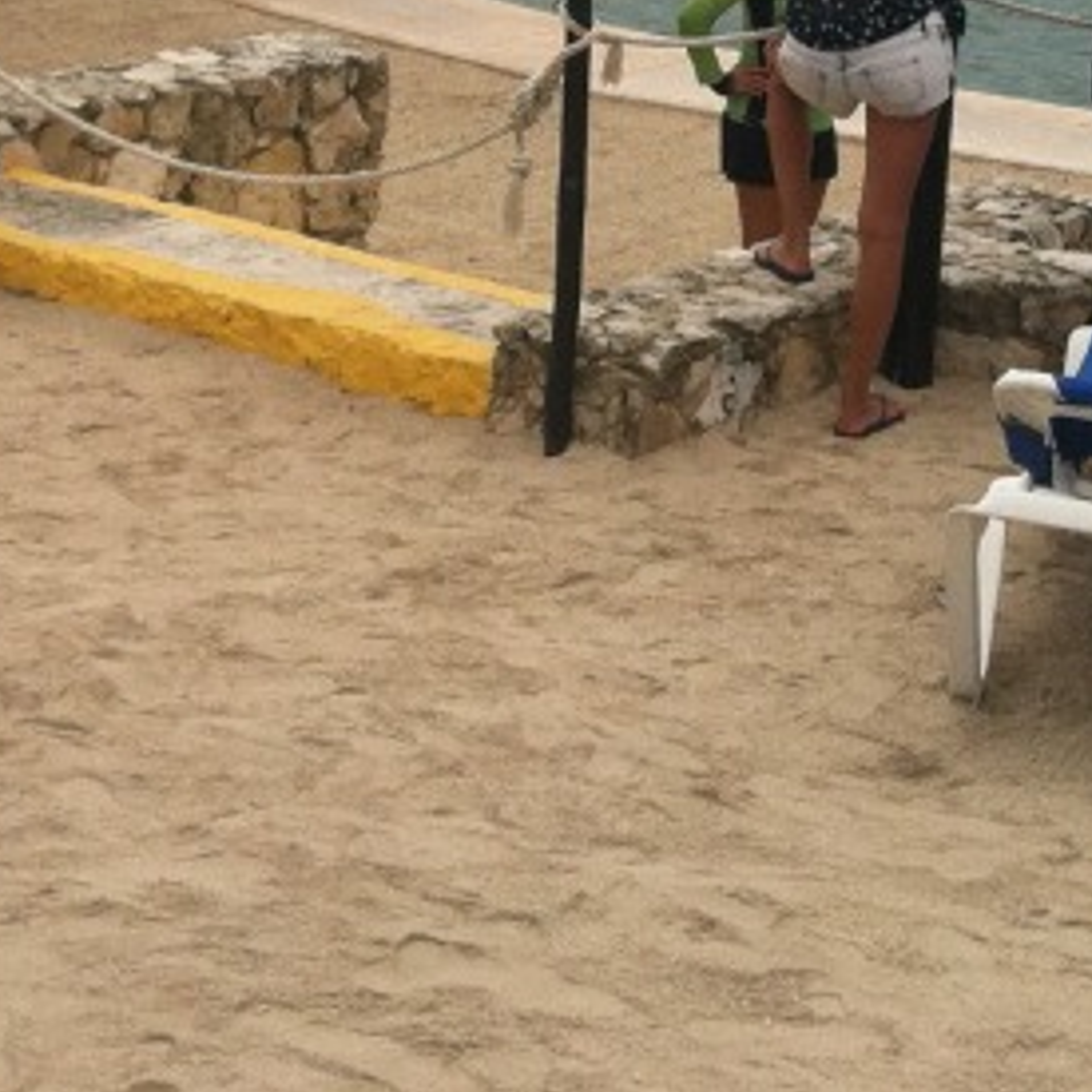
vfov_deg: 14.5
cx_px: 385
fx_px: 4104
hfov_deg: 15.1
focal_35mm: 115
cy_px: -353
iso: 80
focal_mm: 3.85
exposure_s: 1/1225
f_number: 2.8
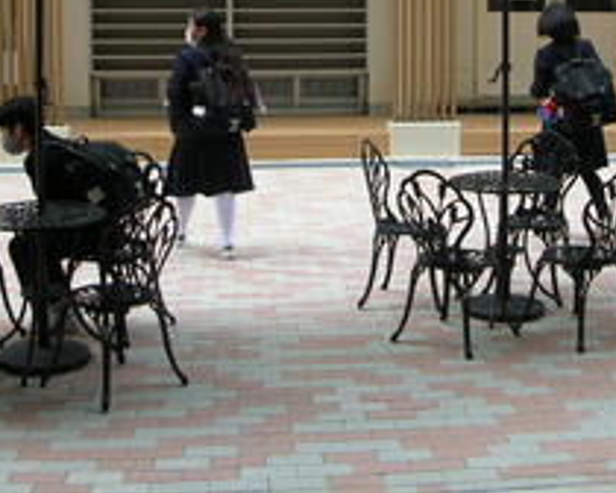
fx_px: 1185
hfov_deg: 29.0
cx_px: 393
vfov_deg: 23.2
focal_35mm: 65
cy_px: 100
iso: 50
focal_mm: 5.8
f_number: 2.8
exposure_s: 1/148
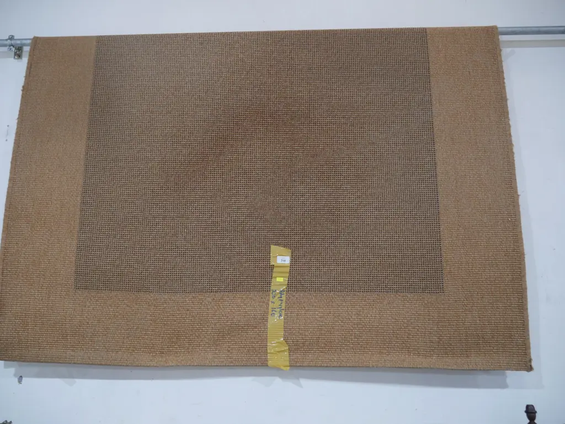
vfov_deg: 49.8
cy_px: 212
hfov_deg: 63.4
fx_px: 457
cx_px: 282
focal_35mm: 28
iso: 1250
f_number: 3.5
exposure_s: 1/60
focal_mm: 14
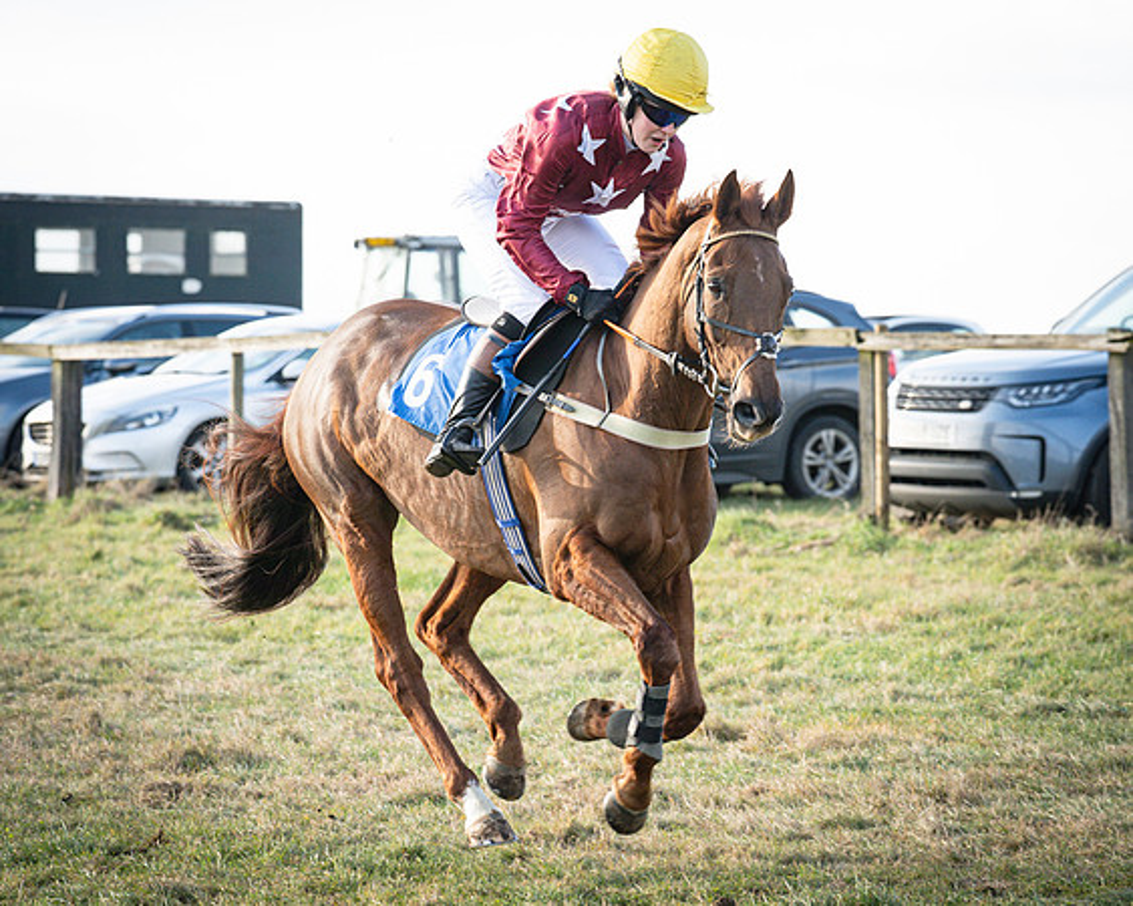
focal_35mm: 189
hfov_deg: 10.2
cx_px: 537
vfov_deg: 8.2
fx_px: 6349
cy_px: 518
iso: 400
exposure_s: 1/850
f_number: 5
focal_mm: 135
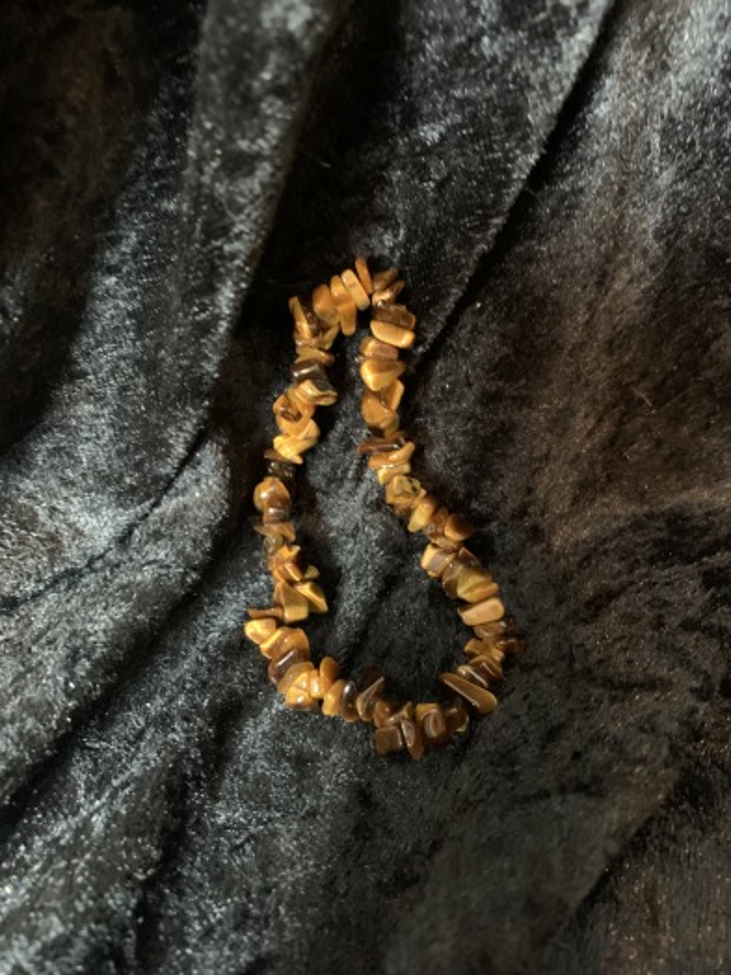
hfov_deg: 53.1
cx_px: 366
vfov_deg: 67.3
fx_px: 732
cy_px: 488
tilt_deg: -46.8
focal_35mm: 26
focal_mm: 4.25
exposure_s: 1/17
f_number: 1.8
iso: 800
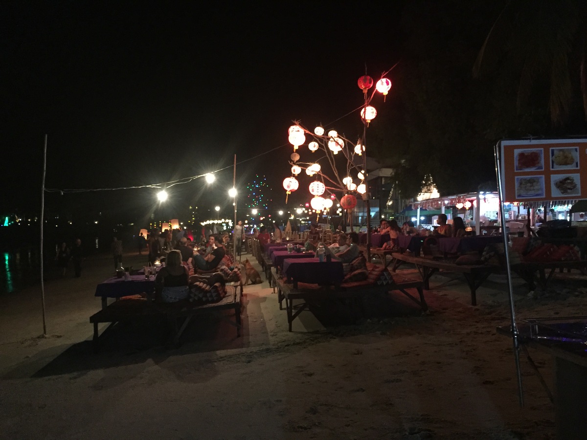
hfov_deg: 61.7
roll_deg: -1.5
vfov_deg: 48.2
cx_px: 294
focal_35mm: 29
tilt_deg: +2.0
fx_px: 492
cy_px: 220
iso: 400
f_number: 2.2
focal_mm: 4.15
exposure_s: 1/15
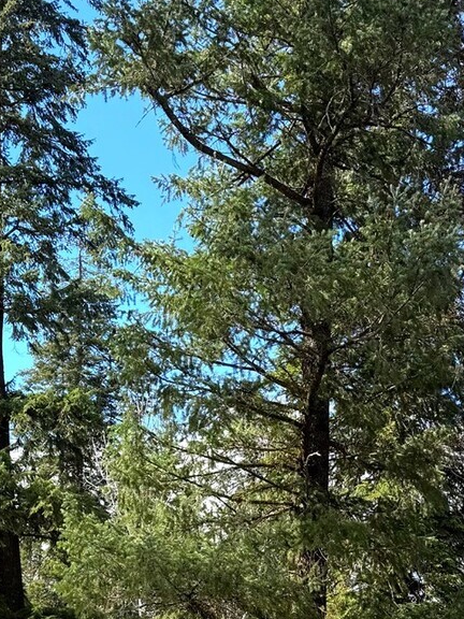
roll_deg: -0.9
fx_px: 1072
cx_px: 168
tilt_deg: +2.9
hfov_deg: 24.3
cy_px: 671
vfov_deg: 29.2
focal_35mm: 60
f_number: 1.78
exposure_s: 1/1678
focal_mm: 6.76
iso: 80
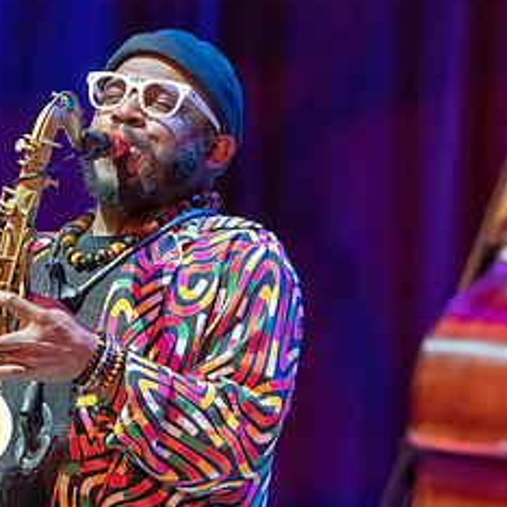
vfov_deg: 2.4
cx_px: 100
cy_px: 478
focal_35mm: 723
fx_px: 11980
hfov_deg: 2.4
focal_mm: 279
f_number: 5.6
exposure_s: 1/320
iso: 6400
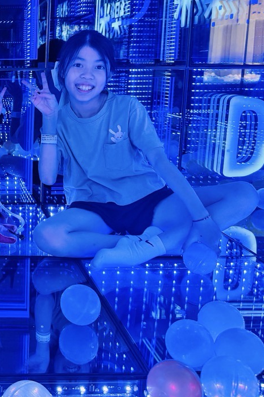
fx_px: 473
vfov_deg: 45.1
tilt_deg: -10.2
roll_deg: +0.0
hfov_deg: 28.0
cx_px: -38
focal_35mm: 43
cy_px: 150
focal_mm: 6.76
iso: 320
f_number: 1.78
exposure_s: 1/60
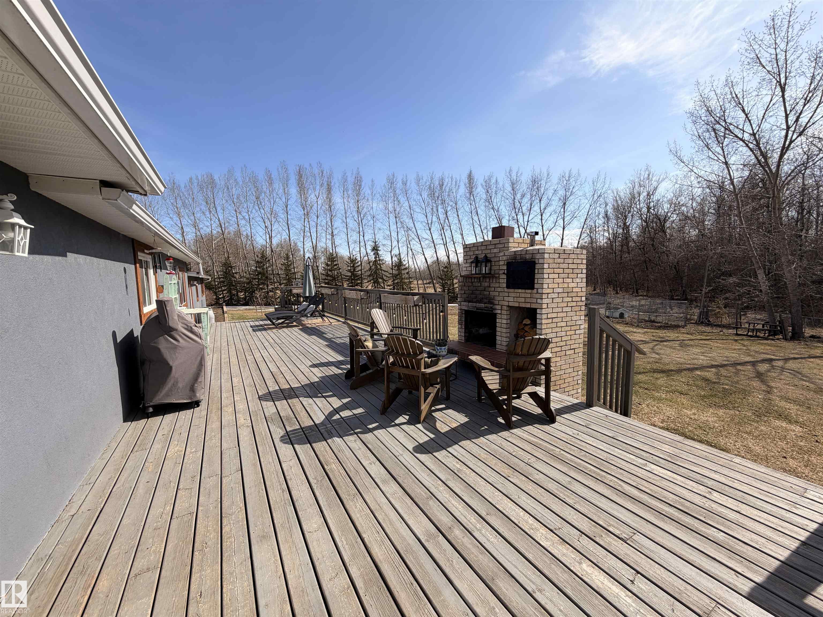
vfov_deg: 85.7
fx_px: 333
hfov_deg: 102.1
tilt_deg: -5.3
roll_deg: +2.3
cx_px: 412
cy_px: 308
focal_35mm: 14
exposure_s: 1/876
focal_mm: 2.22
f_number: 2.2
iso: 20
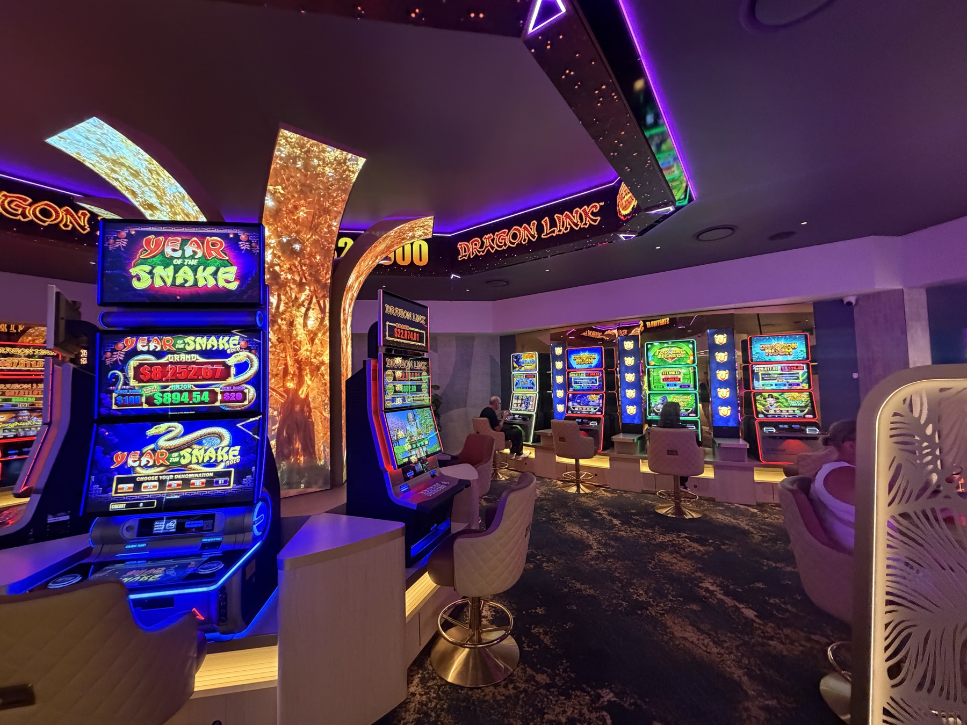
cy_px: 362
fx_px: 391
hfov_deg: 102.1
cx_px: 484
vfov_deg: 85.7
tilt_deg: +4.5
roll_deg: -0.9
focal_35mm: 14
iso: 640
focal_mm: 2.22
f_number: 2.2
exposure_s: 1/60
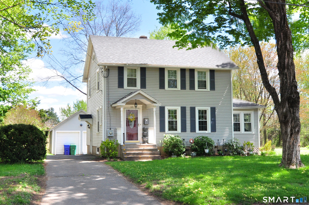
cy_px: 102
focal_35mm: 30
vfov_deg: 43.5
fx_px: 257
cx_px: 154
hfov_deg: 62.0
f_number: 8
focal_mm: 20
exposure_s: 1/250
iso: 640
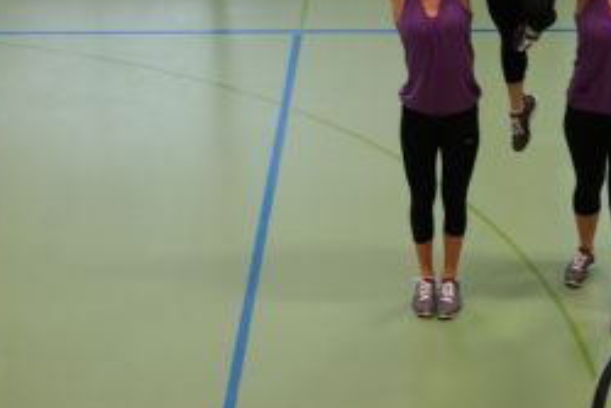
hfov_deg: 15.9
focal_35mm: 128
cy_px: -55
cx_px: 516
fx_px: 2174
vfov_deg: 10.6
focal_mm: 33
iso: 800
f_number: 4.5
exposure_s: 1/60
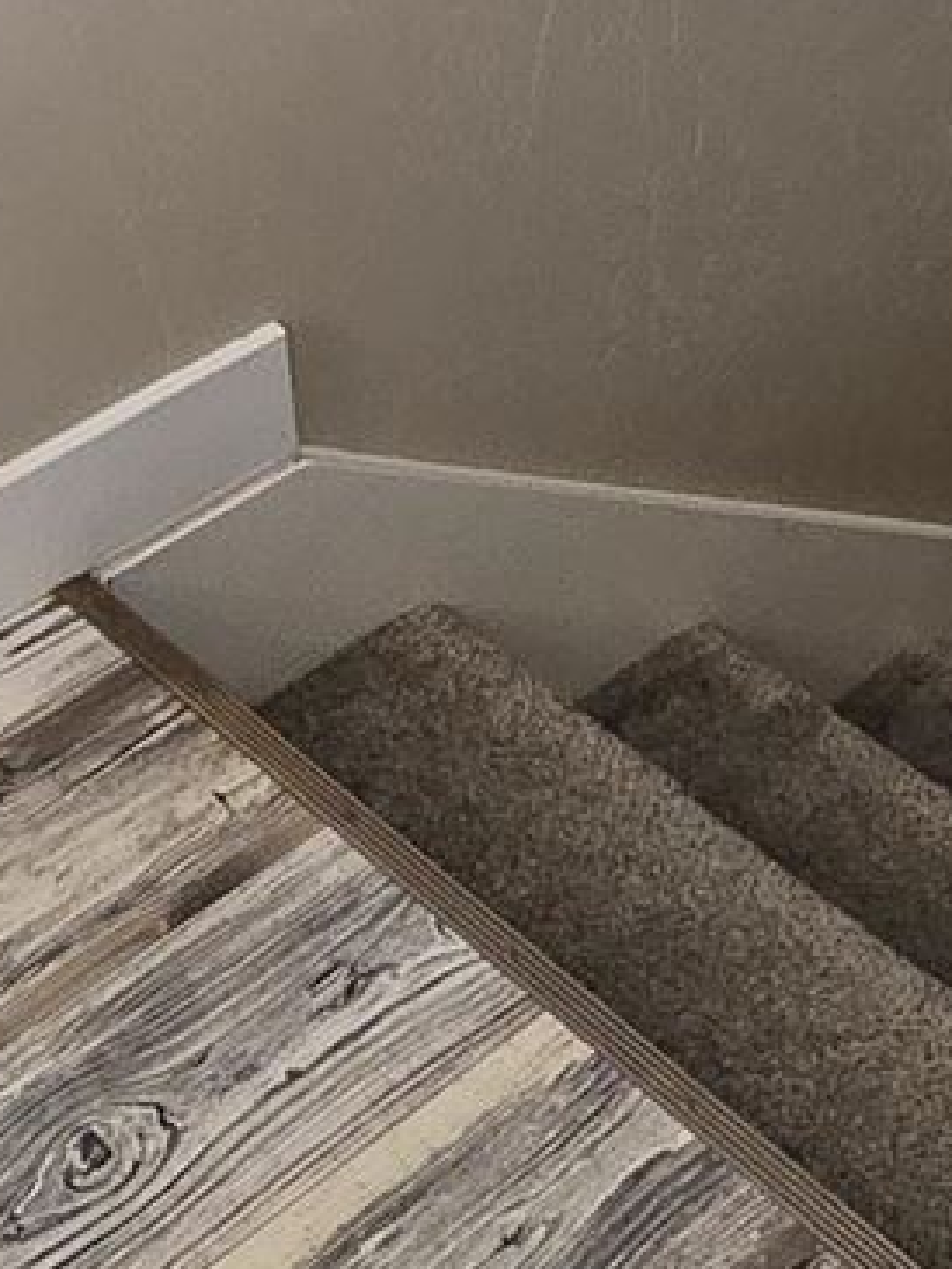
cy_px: -542
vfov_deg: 20.8
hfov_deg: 17.4
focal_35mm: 82
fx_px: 3005
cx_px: 1060
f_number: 2.2
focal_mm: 2.2
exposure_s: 1/60
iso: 200
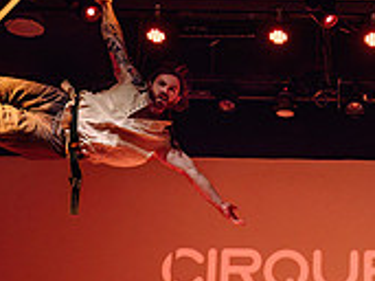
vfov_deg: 12.7
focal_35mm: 114
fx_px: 1234
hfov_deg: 16.7
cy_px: 339
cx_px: 421
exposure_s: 1/200
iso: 1600
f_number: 2.8
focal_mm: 35
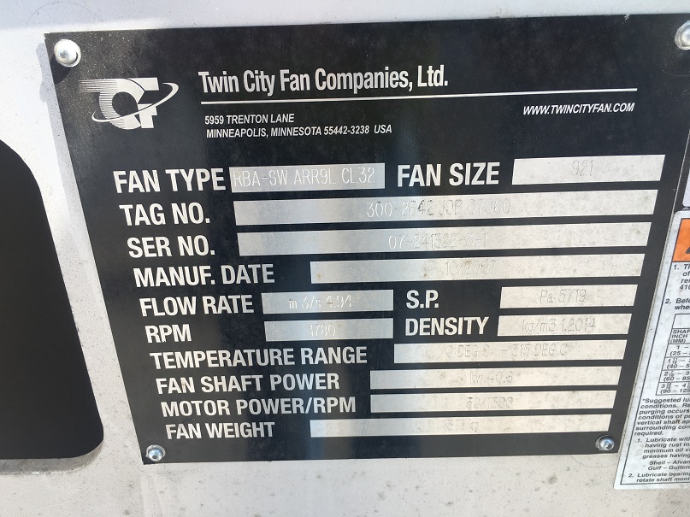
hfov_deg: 61.7
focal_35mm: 29
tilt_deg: -38.9
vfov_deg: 48.2
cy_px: 258
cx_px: 345
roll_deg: +2.3
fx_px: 578
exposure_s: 1/356
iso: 25
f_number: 2.2
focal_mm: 4.15
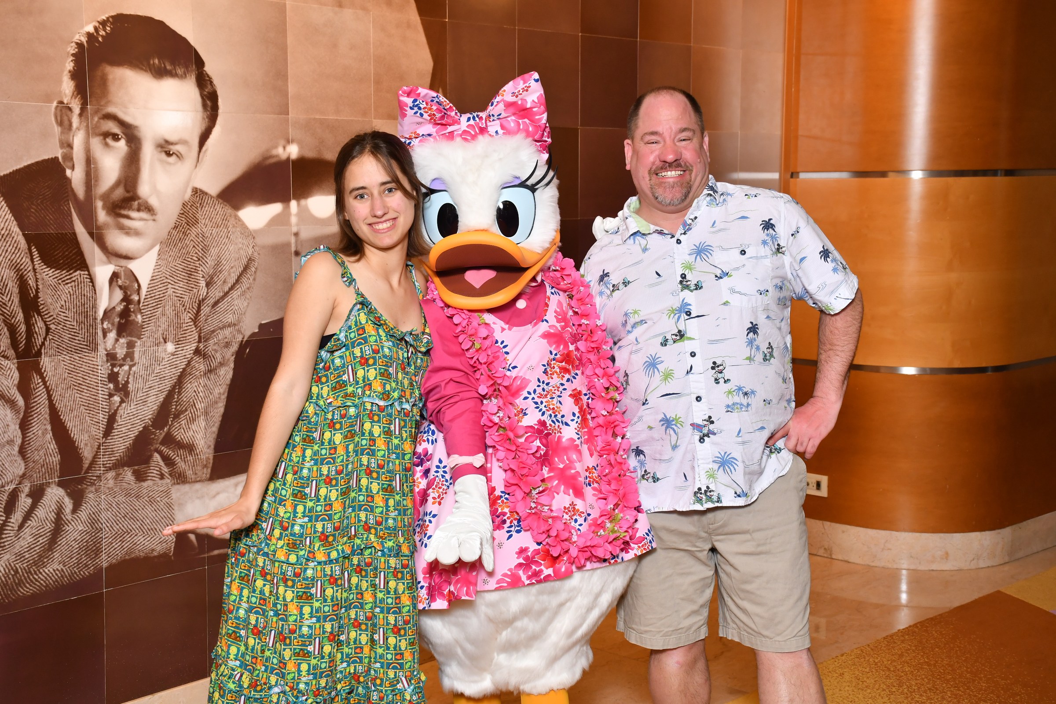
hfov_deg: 38.9
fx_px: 1496
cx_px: 528
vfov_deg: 26.5
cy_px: 352
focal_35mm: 51
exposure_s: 1/125
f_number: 5.6
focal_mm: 34
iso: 640
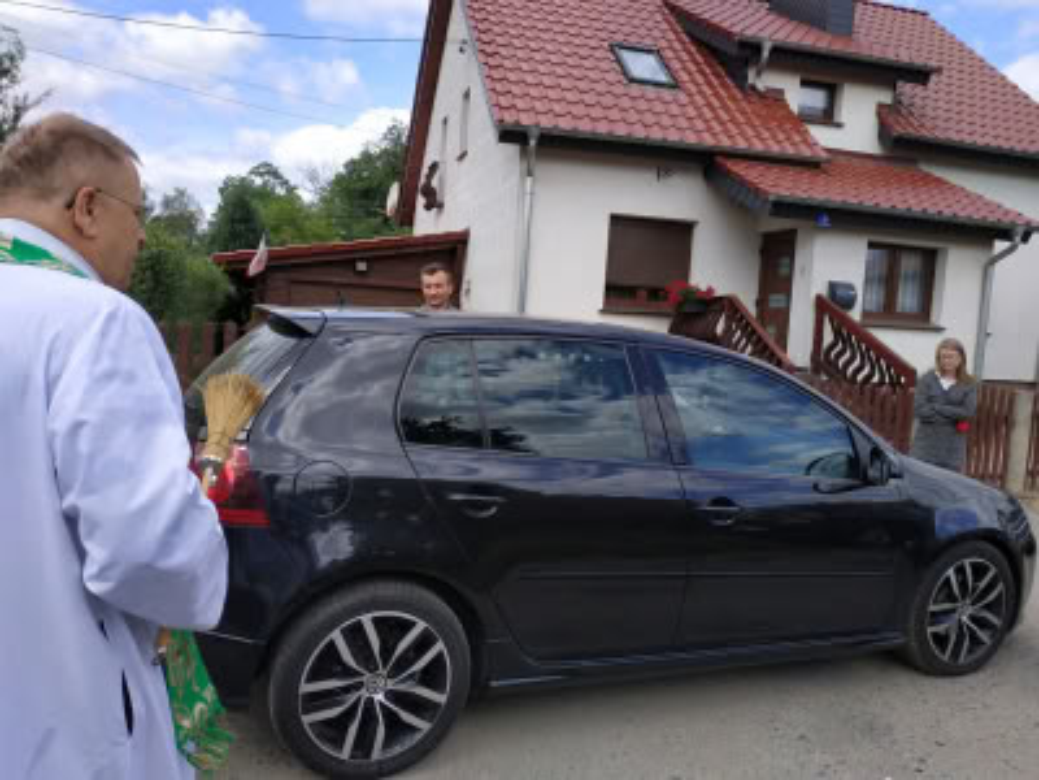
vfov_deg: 56.8
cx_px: 520
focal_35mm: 24
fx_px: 720
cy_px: 390
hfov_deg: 71.6
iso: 160
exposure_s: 1/1629
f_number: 1.9
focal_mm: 3.94
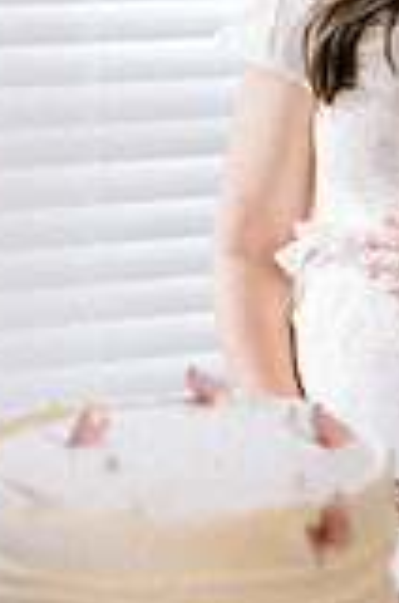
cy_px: 211
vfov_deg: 14.6
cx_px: 327
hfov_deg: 9.7
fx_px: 2354
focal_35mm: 141
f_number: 2.8
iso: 400
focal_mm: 50
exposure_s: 1/200
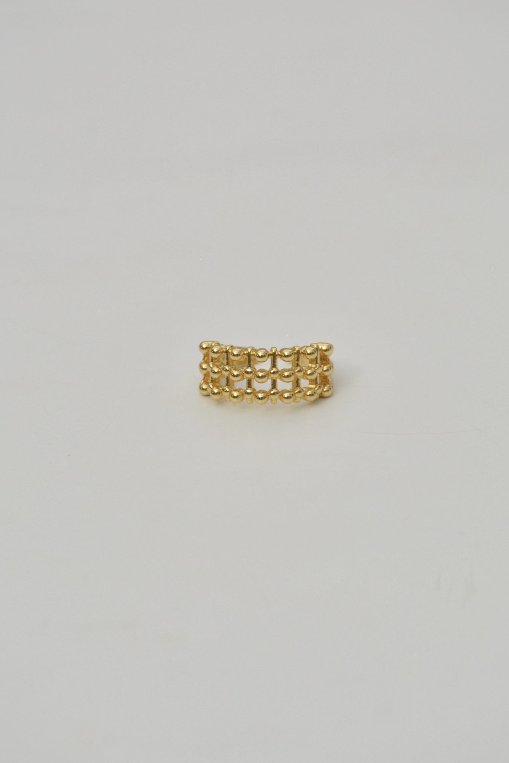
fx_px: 3021
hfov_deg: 9.6
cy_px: 382
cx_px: 254
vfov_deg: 14.4
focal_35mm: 142
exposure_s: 1/1600
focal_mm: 95
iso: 640
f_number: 10
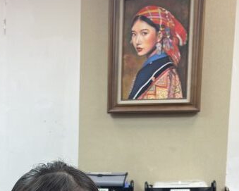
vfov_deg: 19.7
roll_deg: -0.6
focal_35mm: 72
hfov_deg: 26.0
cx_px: 51
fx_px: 509
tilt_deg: -9.3
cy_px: 240
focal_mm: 5.1
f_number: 1.6
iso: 100
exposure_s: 1/121
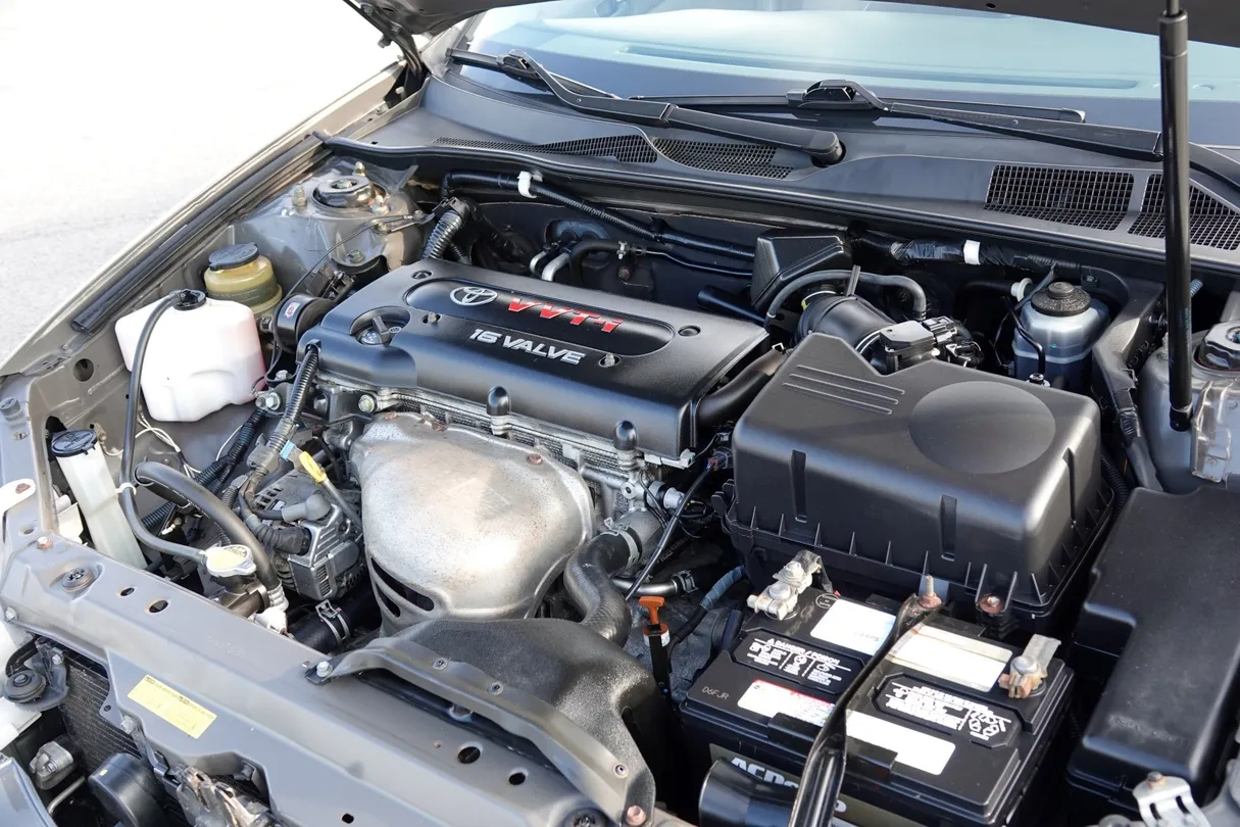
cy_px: 414
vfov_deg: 36.9
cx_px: 620
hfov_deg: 53.1
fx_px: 1240
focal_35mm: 36
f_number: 3.2
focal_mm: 13.31
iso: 100
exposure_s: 1/50
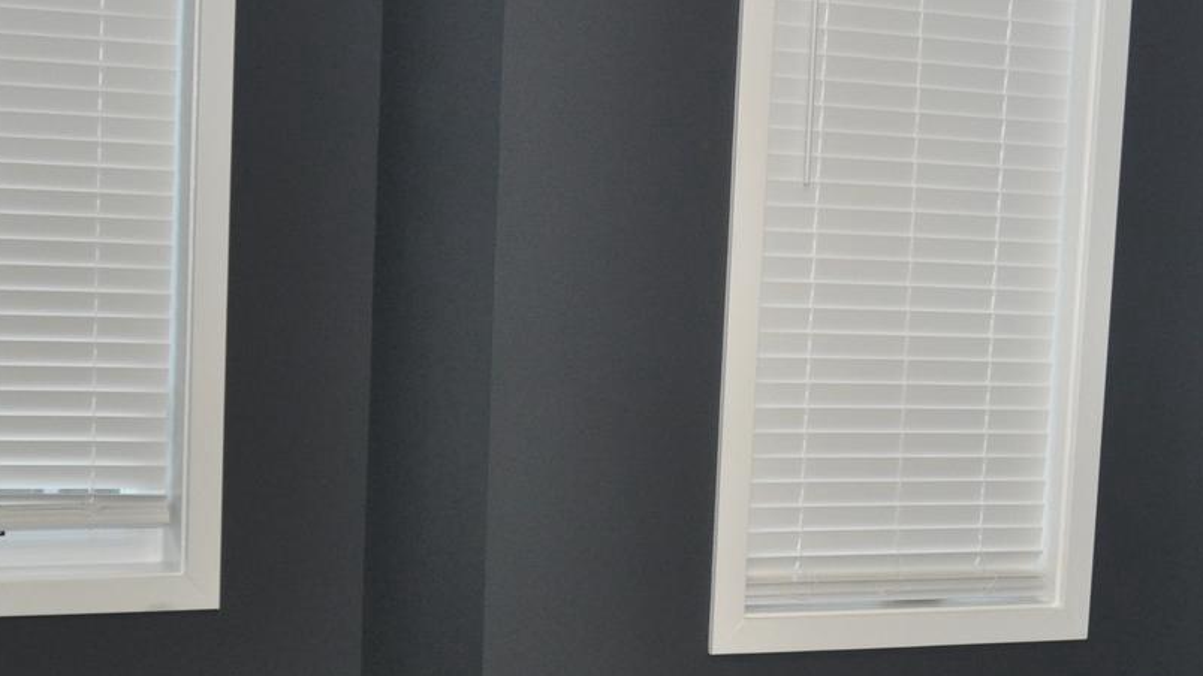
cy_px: 583
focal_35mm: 80
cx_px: 803
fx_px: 2552
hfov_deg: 26.4
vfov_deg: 15.0
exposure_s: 1/60
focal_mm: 20
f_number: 4
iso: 800
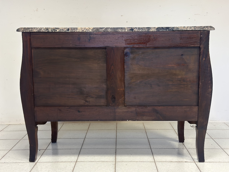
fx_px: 318
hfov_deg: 39.7
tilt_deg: -8.5
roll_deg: +0.7
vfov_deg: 30.3
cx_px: 114
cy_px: 86
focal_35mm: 48
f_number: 1.78
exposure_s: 1/50
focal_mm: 6.86
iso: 200
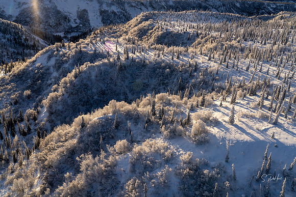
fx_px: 271
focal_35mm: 33
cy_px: 98
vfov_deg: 40.0
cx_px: 148
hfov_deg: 57.2
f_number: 11
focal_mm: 33
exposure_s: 1/800
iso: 320
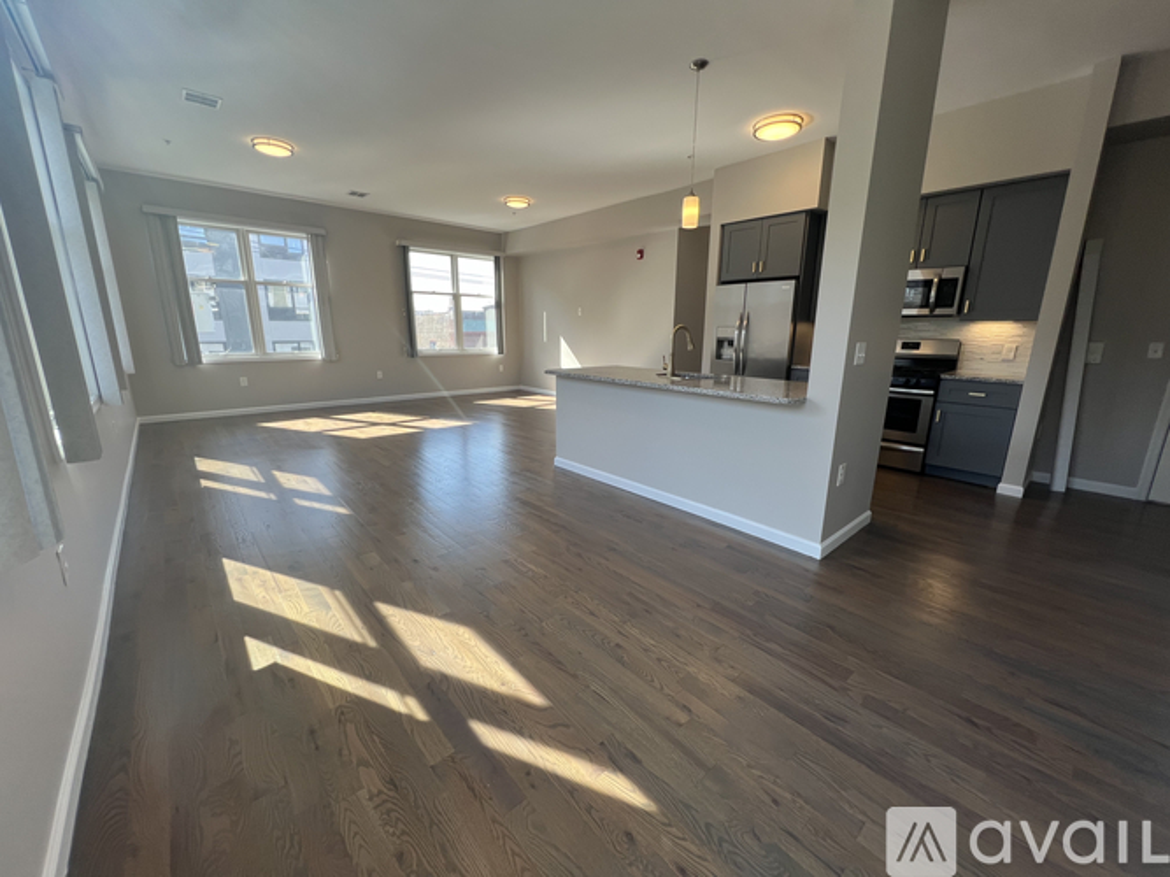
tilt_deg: -13.7
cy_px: 438
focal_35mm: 13
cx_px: 585
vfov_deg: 89.9
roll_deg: -0.8
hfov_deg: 106.2
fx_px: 439
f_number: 1.8
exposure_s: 1/120
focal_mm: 1.57
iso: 50
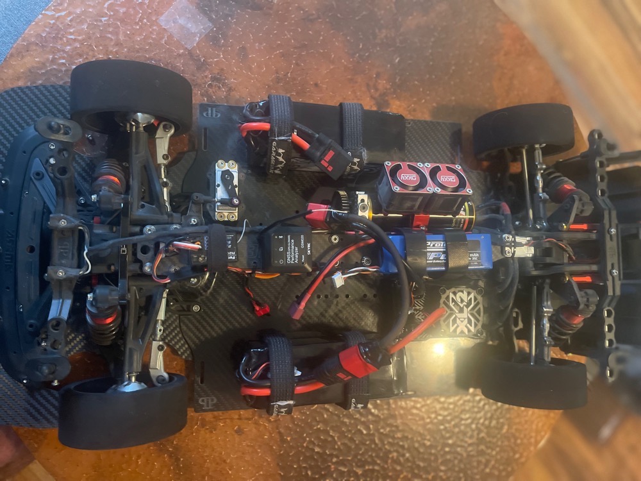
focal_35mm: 26
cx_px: 320
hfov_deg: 67.3
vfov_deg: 53.1
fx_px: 481
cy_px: 240
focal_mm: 5.1
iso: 800
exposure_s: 1/30
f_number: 1.6
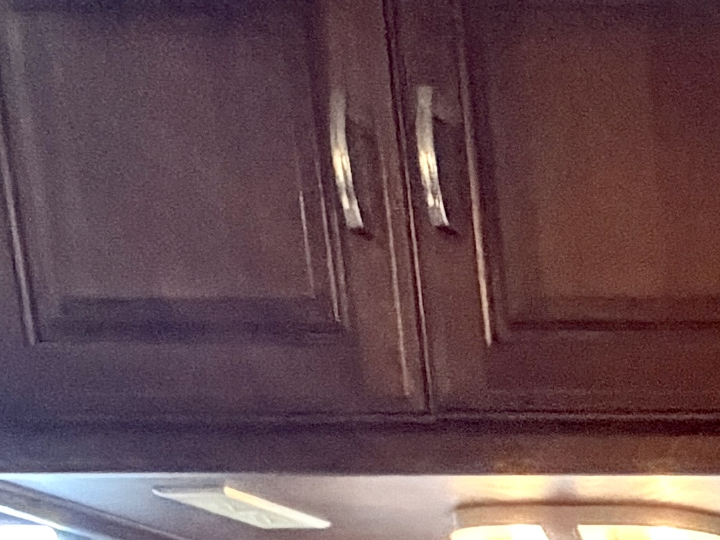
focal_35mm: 78
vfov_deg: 13.8
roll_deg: -0.4
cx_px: 1543
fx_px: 1623
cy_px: 1273
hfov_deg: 16.7
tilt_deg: -9.6
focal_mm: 2.22
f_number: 2.2
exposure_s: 1/60
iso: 640
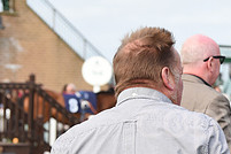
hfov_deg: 7.8
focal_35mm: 260
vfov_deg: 5.3
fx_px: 1668
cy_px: 194
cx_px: 287
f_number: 5.6
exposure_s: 1/800
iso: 400
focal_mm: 90
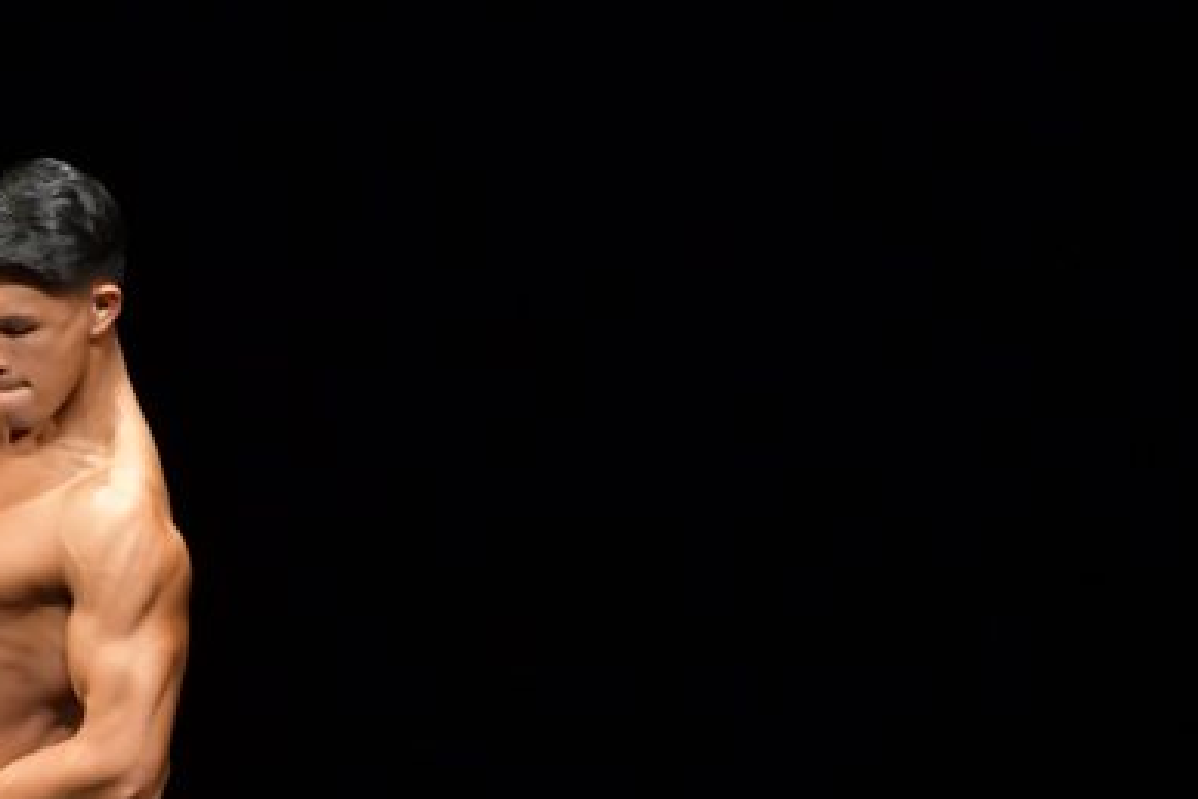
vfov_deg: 2.2
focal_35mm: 631
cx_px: 2
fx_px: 20997
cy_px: 722
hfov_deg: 3.3
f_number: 5.6
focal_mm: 210
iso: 4000
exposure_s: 1/400
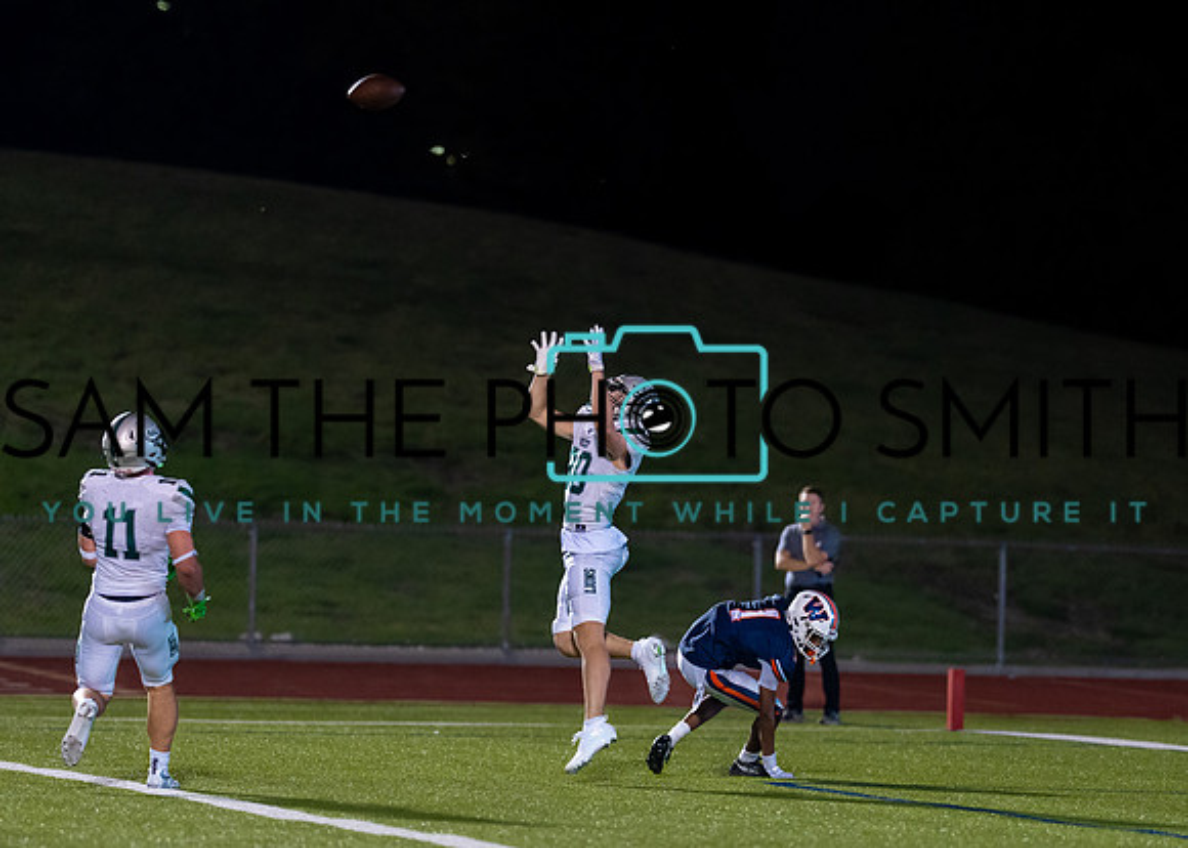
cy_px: 569
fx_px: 7551
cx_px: 678
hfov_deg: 9.0
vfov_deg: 6.4
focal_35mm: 224
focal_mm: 135
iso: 1600
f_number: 1.8
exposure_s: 1/1000
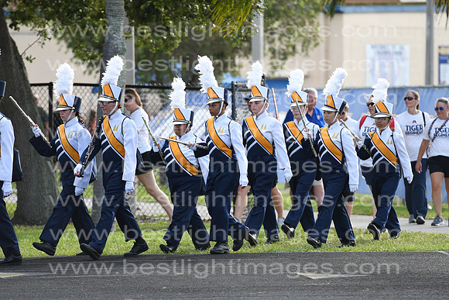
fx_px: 3742
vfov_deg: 4.6
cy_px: 150
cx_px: 224
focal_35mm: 300
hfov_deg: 6.9
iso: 200
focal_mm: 200
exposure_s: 1/640
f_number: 4
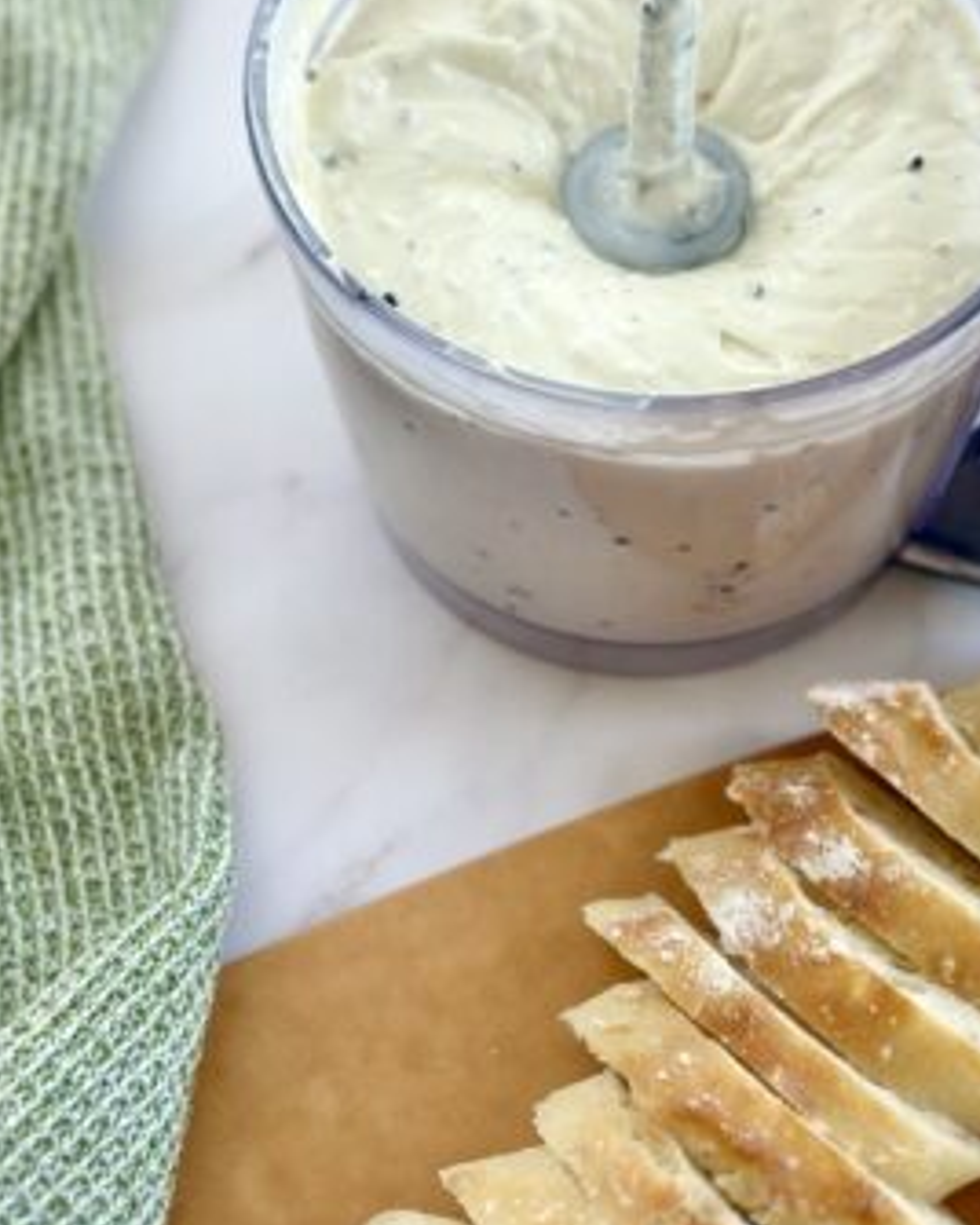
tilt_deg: -58.3
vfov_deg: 27.1
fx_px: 2538
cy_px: 534
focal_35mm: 70
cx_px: 528
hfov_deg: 21.9
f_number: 1.78
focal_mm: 6.86
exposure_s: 1/121
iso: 100
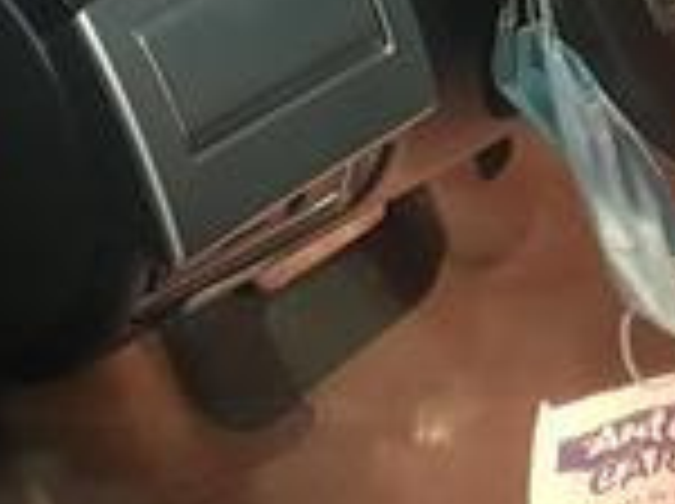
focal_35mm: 111
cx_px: 670
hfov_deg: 17.4
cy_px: -108
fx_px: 2161
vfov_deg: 13.0
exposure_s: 1/10
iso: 500
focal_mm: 4.3
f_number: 1.5
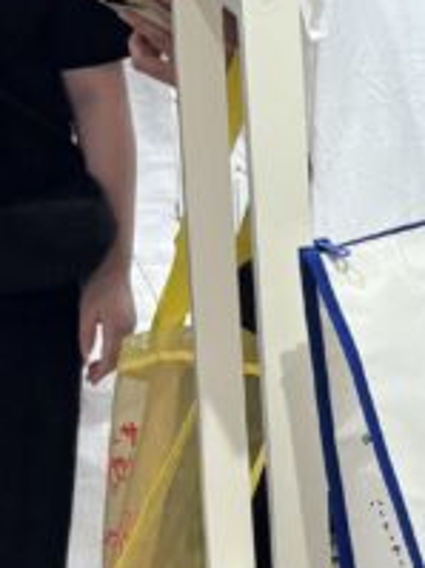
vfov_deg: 14.7
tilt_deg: -9.6
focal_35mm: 134
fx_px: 2196
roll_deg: +0.0
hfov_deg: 9.4
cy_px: 148
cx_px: 1141
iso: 40
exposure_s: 1/200
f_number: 1.6
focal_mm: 5.96
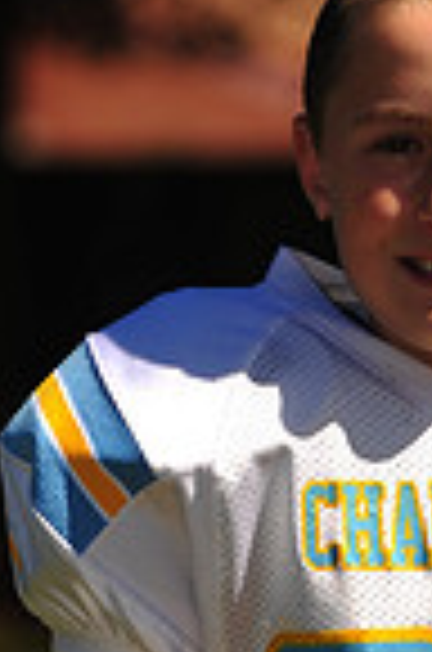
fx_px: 12316
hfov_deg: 2.0
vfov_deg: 3.0
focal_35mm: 681
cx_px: 540
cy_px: 949
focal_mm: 170
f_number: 5
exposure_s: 1/1000
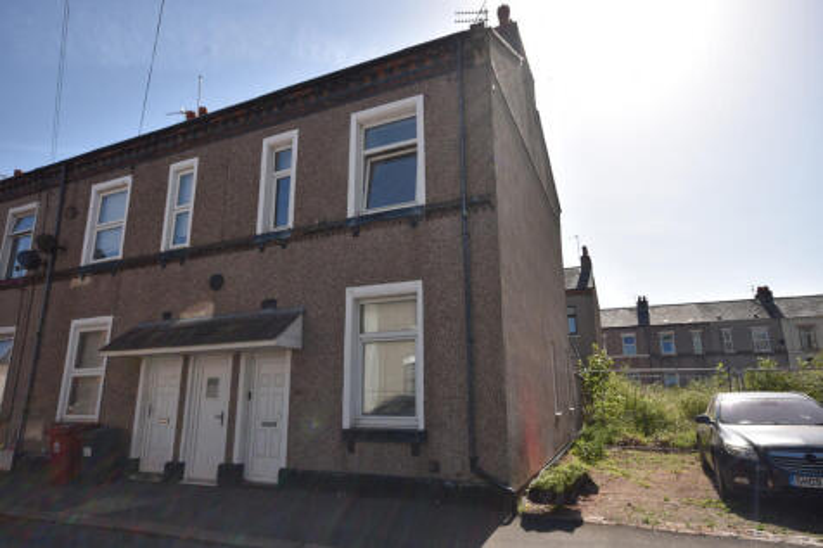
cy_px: 274
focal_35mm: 21
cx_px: 412
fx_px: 480
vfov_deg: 59.5
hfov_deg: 81.2
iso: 100
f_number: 9
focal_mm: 14
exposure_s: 1/250
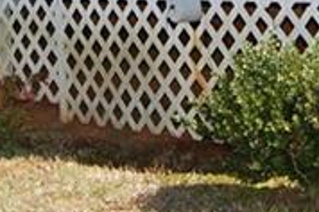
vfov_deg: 8.3
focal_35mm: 155
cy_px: -228
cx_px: 206
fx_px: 1371
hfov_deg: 13.3
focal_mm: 18
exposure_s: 1/500
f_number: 5.6
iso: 200
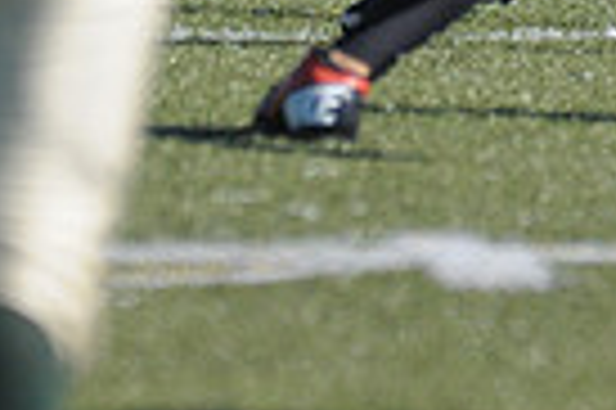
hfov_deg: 1.1
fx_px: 32472
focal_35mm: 1900
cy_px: -430
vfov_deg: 0.7
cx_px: 180
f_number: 4
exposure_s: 1/3200
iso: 640
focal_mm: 300
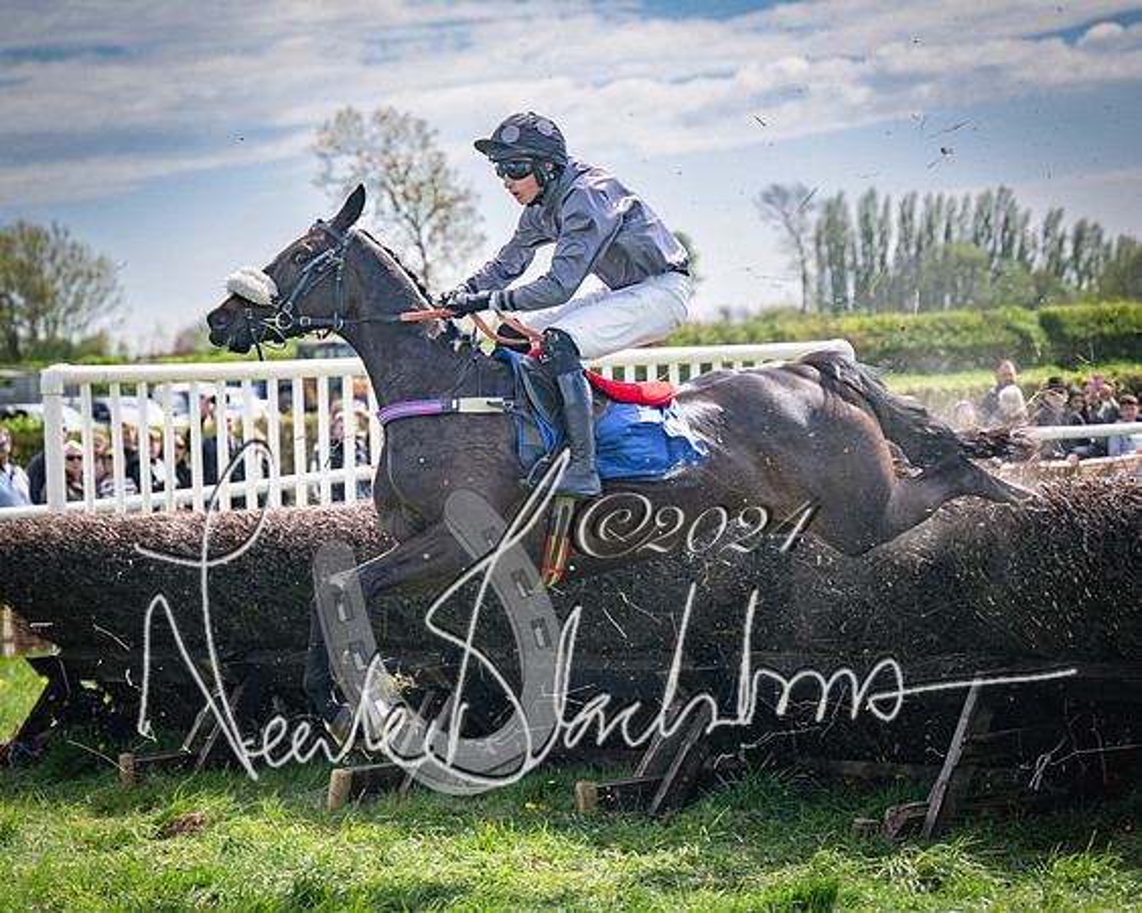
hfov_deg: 14.3
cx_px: 700
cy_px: 517
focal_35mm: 135
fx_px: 4561
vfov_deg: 11.4
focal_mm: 98
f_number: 4
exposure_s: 1/2500
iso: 200
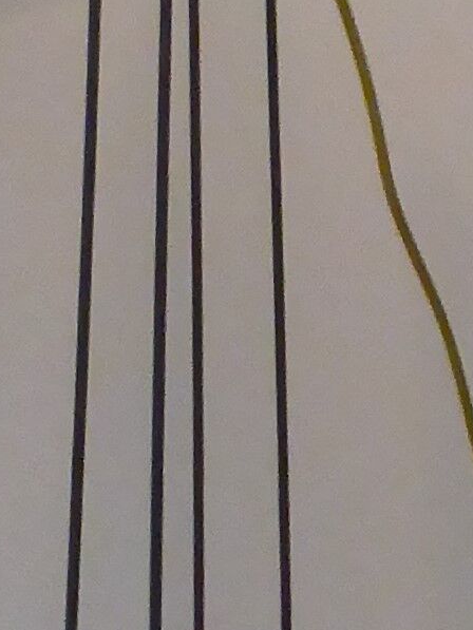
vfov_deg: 7.1
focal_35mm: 273
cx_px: 1059
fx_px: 4972
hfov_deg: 5.3
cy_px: -468
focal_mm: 6.1
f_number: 3.7
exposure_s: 1/60
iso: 320
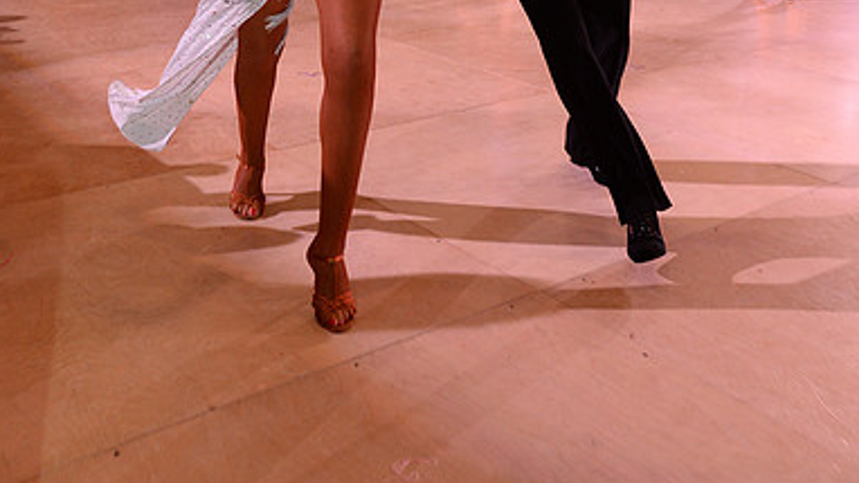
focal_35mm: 54
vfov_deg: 20.6
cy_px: -110
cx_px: 431
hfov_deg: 38.5
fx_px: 1230
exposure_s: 1/250
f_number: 5.6
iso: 2500
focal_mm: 34
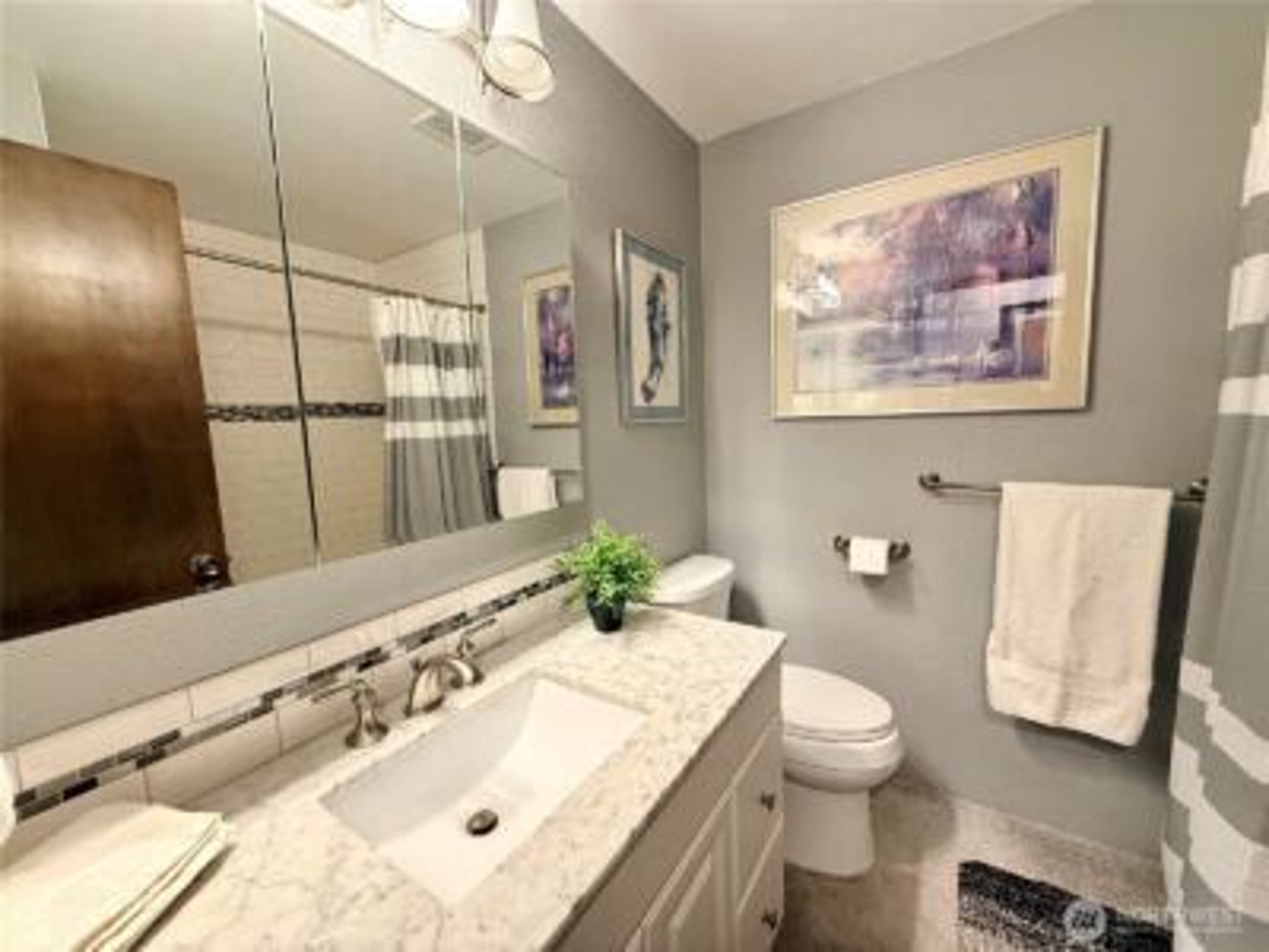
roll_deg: +2.6
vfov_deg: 85.7
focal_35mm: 14
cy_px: 476
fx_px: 513
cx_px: 634
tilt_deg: -6.5
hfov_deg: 102.1
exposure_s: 1/60
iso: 320
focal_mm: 2.22
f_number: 2.2
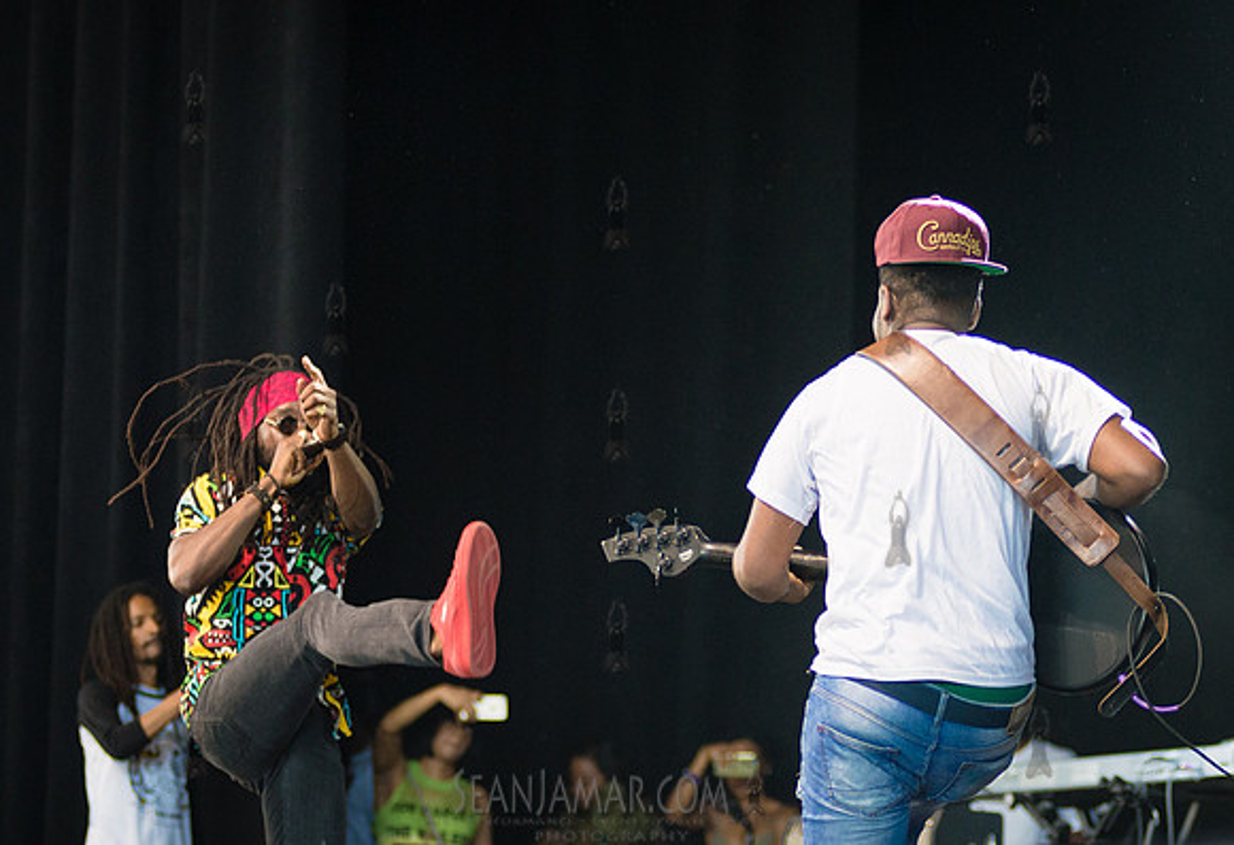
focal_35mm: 149
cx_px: 559
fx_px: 5164
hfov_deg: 13.6
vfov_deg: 9.3
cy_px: 580
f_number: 2.8
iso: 2500
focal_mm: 105
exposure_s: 1/500
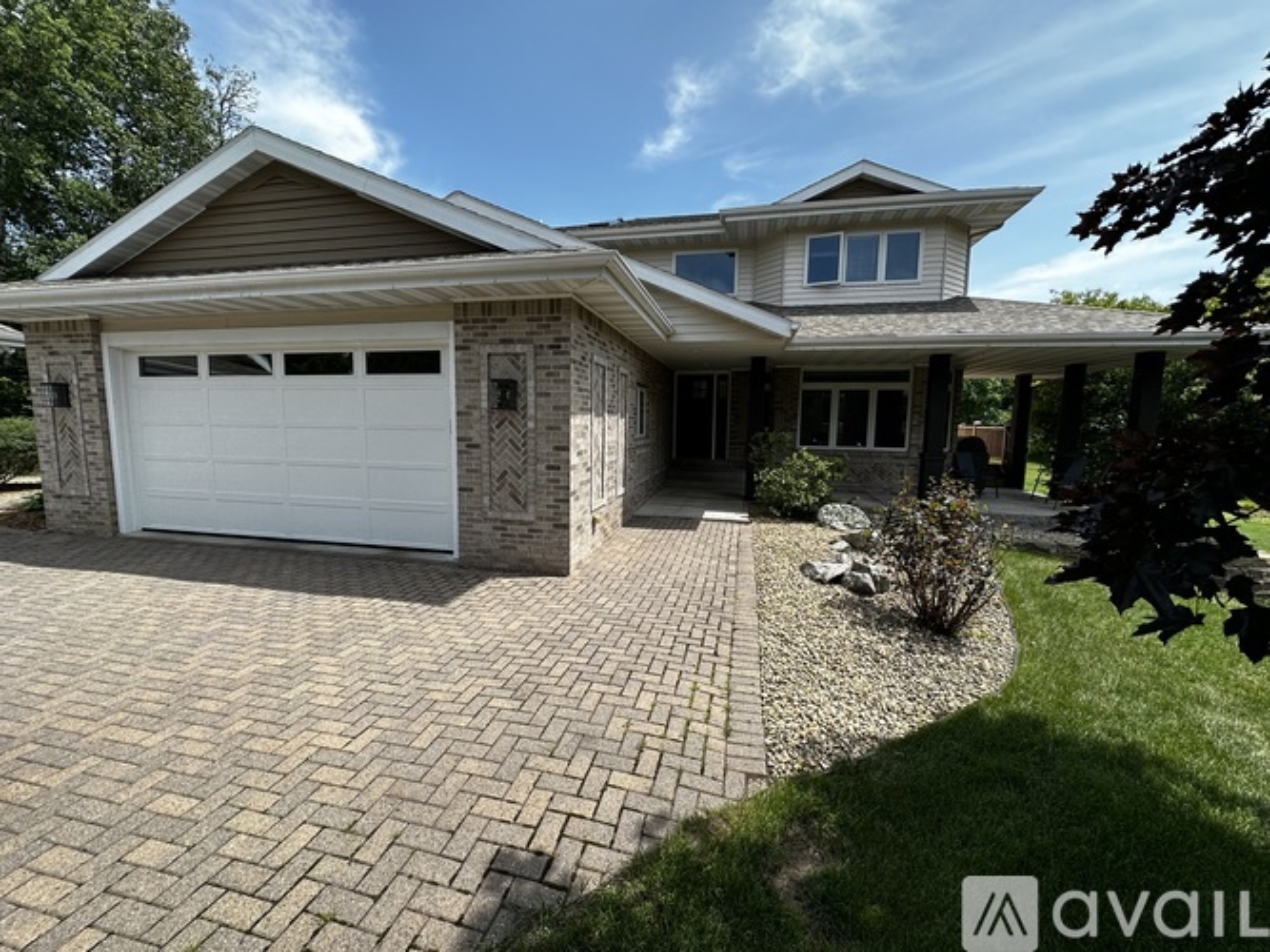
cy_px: 476
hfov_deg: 102.1
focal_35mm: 14
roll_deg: +0.0
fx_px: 514
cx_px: 635
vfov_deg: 85.7
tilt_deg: -7.5
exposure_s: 1/997
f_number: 2.2
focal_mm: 2.22
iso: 40
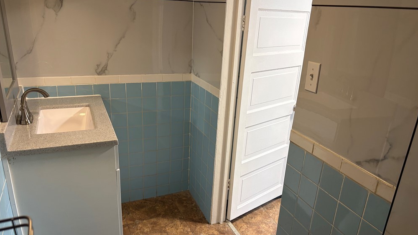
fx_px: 321
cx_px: 208
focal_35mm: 29
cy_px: 131
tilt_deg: -20.4
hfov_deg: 66.1
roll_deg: -2.9
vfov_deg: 40.1
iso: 125
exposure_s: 1/60
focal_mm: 5.96
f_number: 1.6
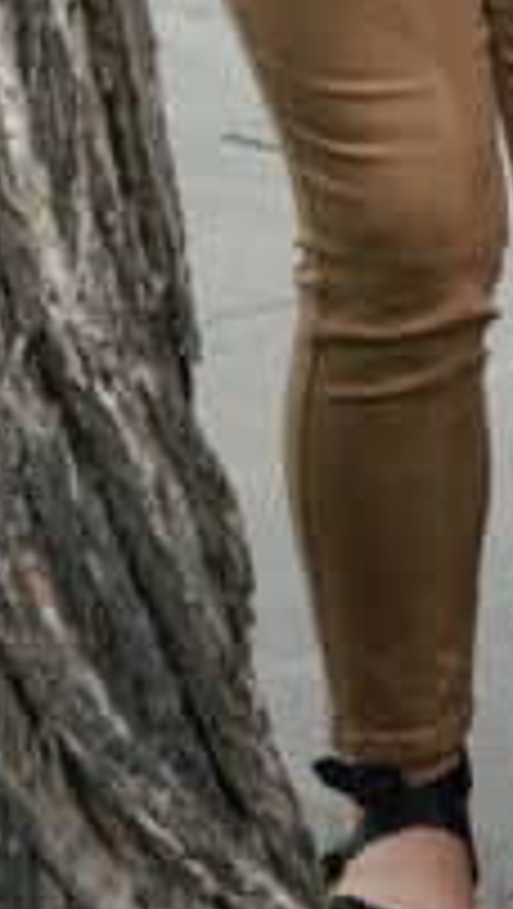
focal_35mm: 244
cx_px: 965
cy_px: -616
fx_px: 5886
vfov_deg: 8.6
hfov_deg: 4.9
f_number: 5
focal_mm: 46
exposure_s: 1/160
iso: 100
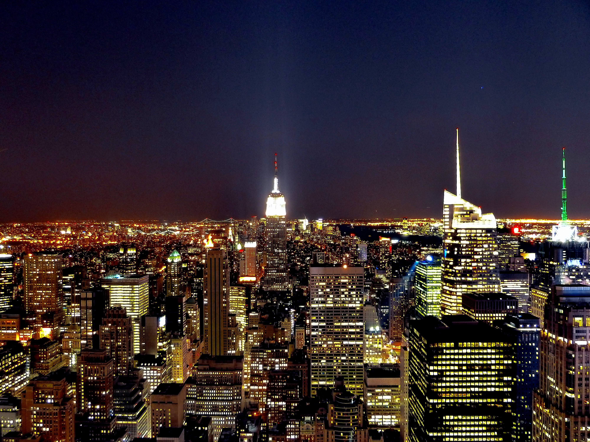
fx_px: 426
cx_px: 295
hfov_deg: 69.4
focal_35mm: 25
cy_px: 221
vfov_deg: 54.9
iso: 400
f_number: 3.3
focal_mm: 4.1
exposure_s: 8
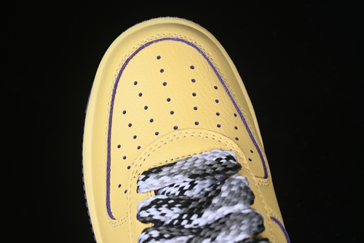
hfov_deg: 27.0
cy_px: 122
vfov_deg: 18.2
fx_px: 758
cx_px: 182
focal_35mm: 75
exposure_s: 1/80
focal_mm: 50
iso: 160
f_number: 7.1
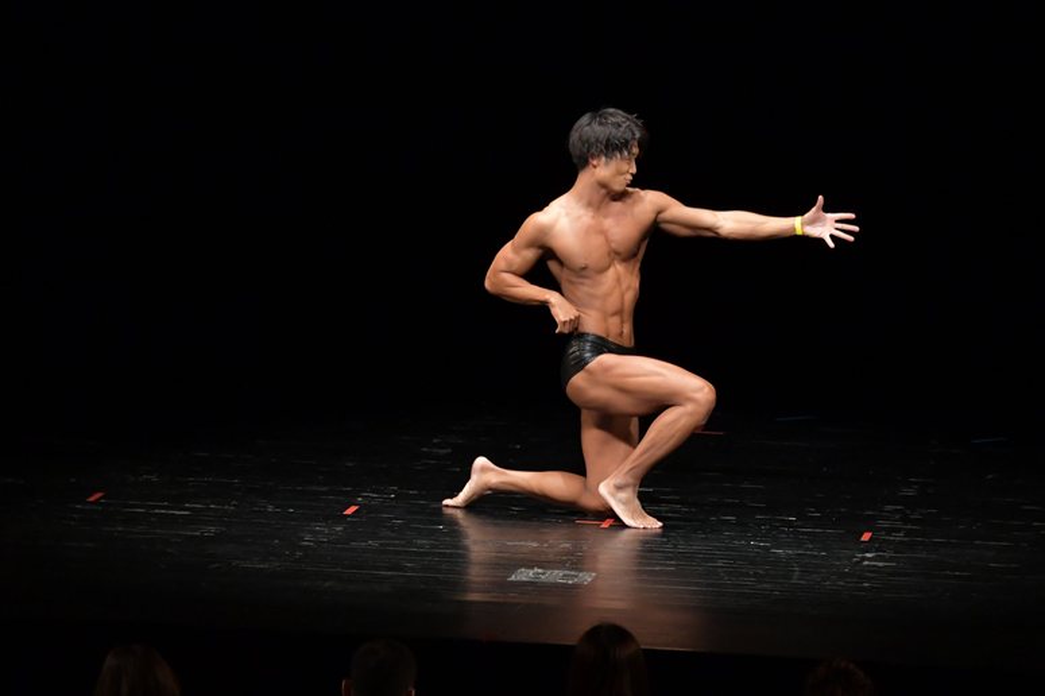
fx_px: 6528
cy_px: 348
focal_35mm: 225
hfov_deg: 9.2
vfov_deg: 6.1
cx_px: 522
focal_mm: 150
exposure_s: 1/400
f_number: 5.6
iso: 4000
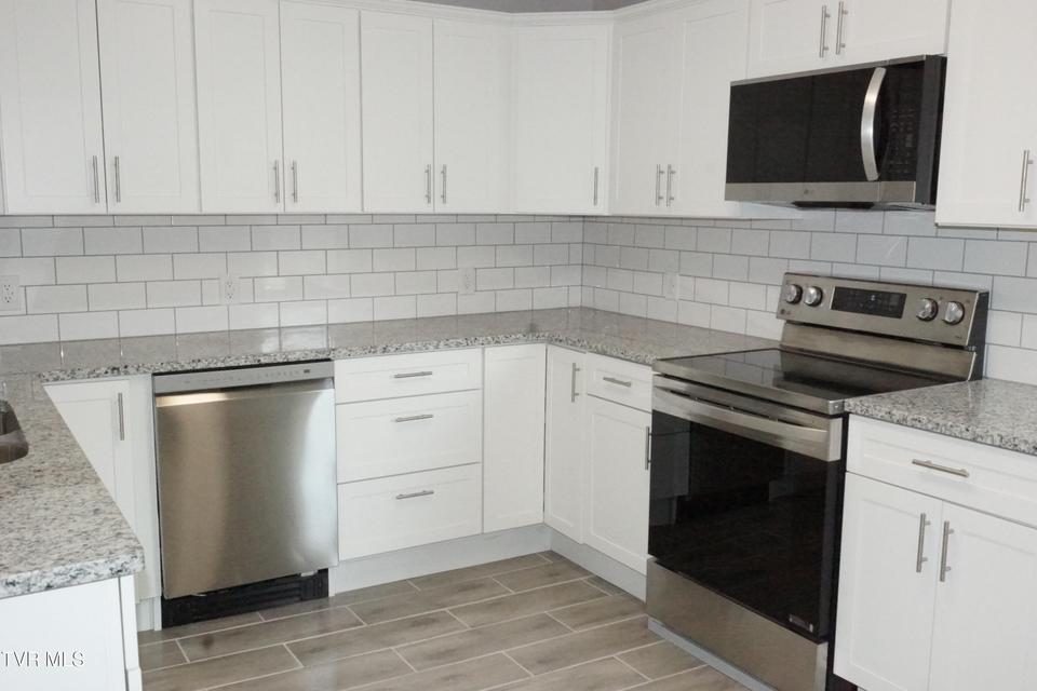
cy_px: 346
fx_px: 951
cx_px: 518
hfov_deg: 57.2
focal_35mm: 33
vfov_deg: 40.0
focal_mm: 22
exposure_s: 1/160
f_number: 13
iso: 6400
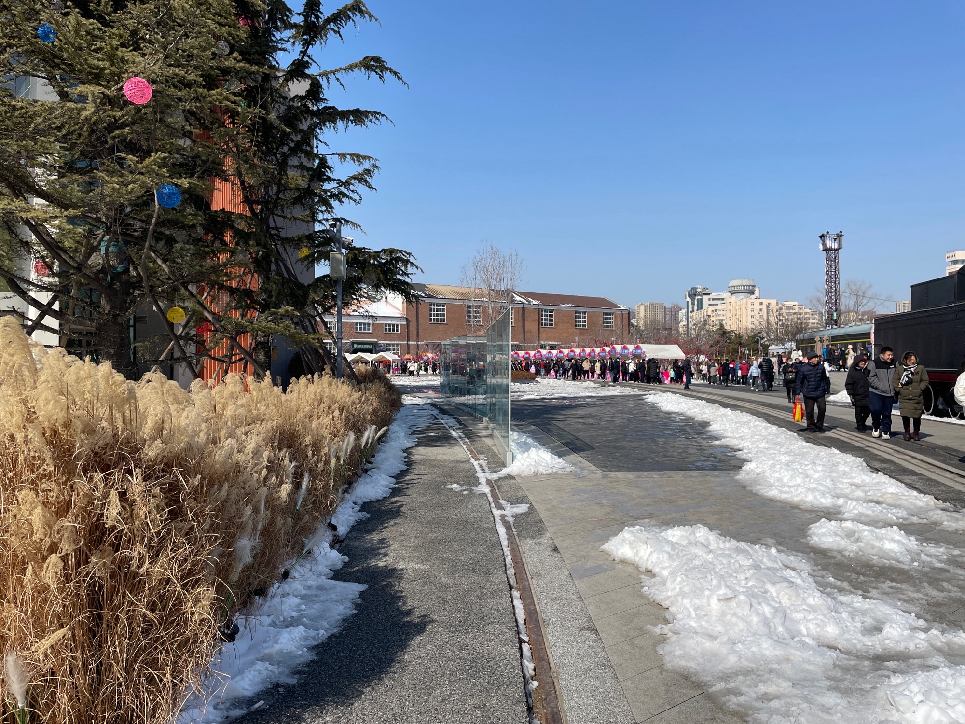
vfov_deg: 53.1
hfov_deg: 67.3
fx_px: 725
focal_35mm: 26
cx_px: 482
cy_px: 362
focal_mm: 4.2
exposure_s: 1/7299
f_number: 1.6
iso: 50
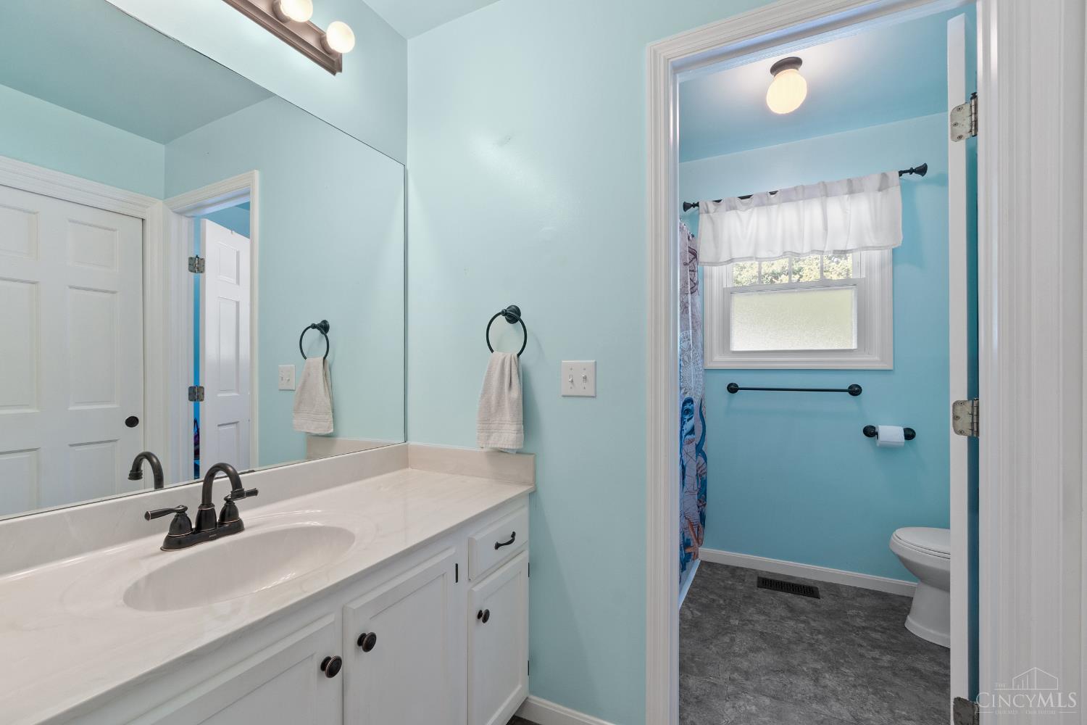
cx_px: 544
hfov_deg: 100.4
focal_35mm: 15
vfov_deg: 77.3
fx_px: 453
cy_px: 362
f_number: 7.1
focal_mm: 10
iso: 400
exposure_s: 1/10
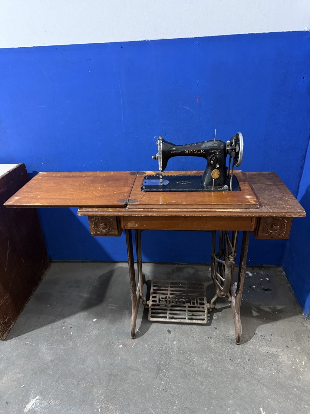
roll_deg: +2.0
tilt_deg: -26.9
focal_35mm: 24
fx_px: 287
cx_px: 155
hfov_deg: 56.8
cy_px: 207
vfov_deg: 71.6
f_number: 1.78
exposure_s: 1/33
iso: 1000
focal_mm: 6.76
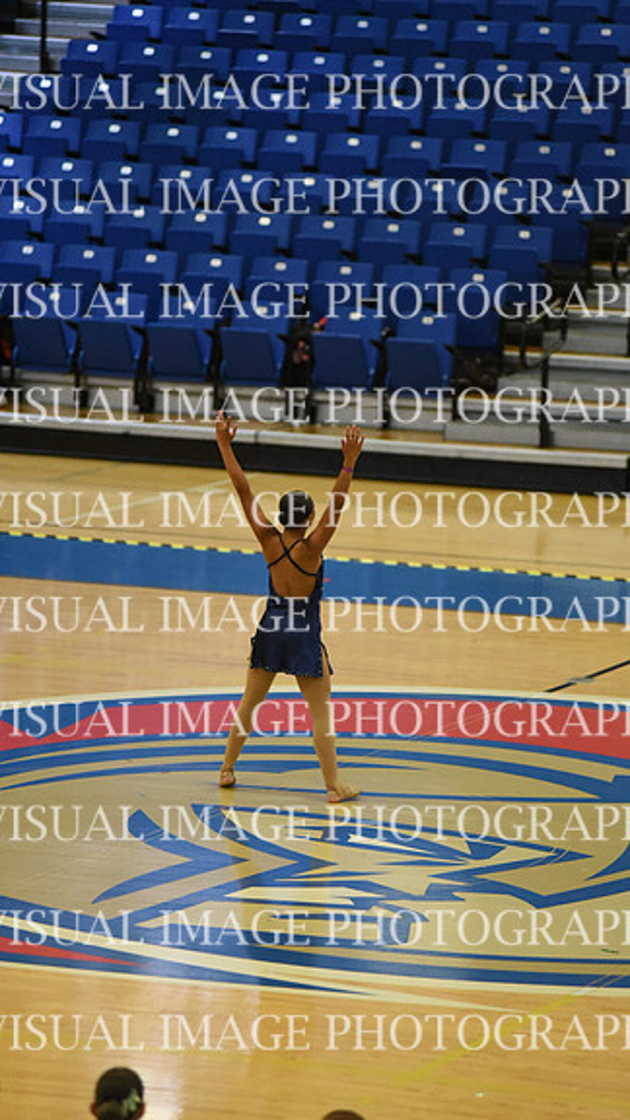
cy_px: 562
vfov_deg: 10.2
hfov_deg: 5.8
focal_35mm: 211
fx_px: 6266
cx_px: 312
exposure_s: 1/1000
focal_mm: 200
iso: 8000
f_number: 2.8
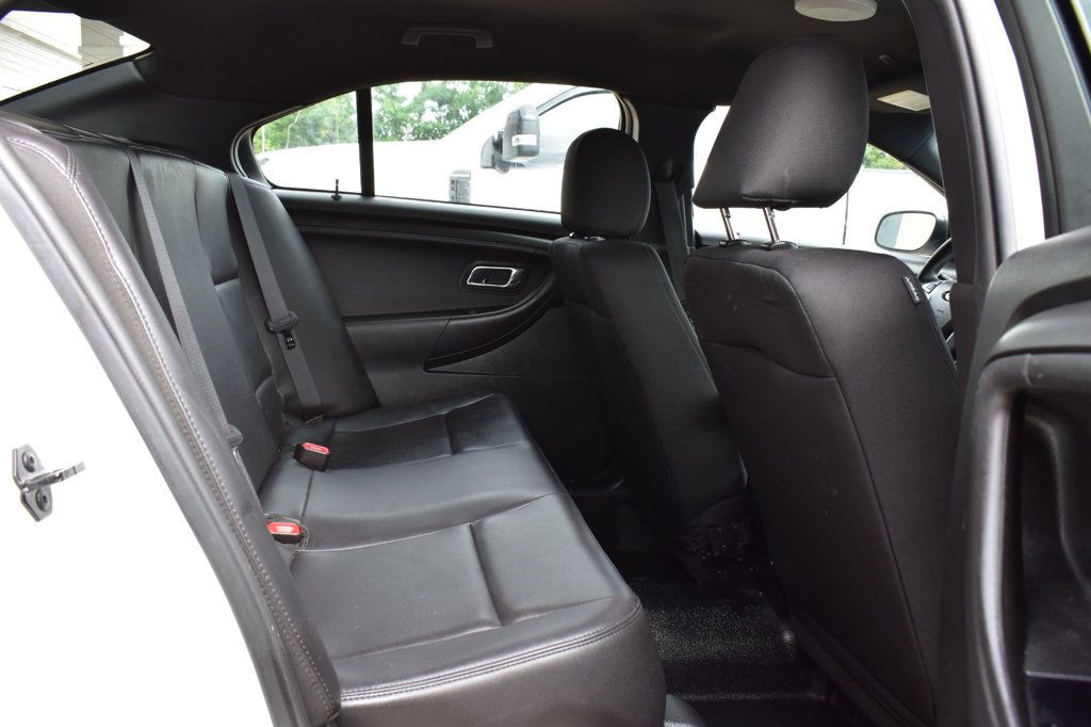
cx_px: 546
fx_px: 954
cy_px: 364
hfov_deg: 59.5
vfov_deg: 41.7
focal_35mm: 32
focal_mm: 21
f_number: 9
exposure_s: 1/100
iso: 400
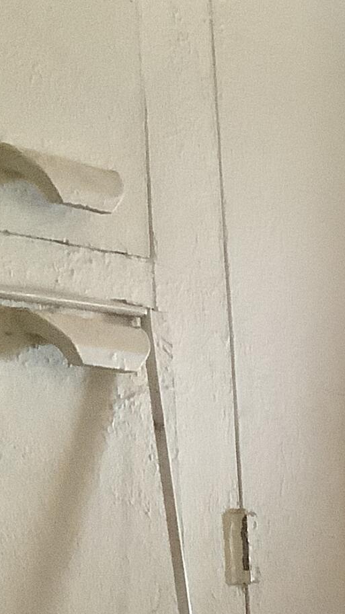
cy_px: 681
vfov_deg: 18.5
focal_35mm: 111
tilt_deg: -7.0
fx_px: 1807
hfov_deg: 10.0
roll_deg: +2.0
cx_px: 734
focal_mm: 3.3
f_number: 2.4
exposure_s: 1/30
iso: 640
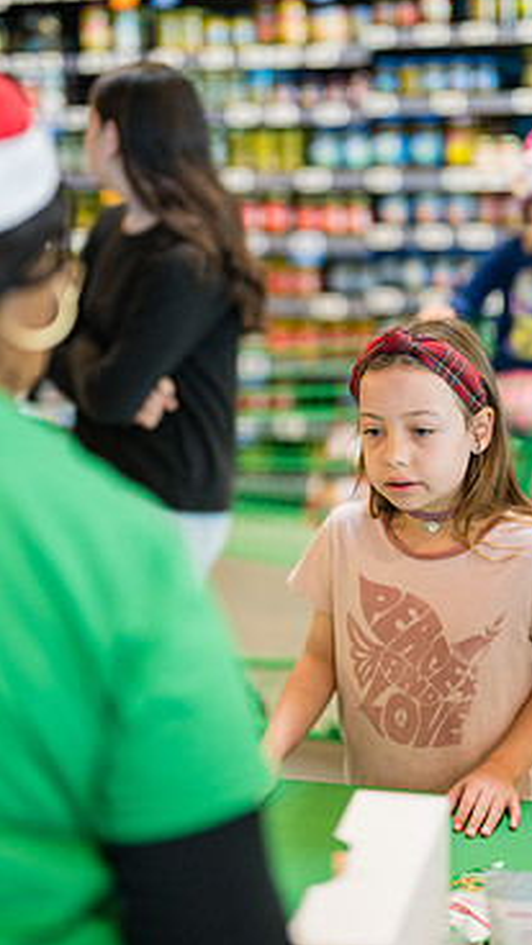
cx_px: 301
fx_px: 1605
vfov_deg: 32.8
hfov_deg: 18.8
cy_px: 460
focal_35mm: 64
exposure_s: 1/500
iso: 640
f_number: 1.2
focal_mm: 50
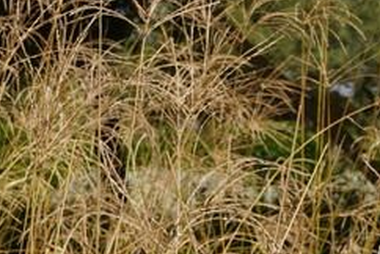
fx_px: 2564
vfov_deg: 5.7
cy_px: 260
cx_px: 276
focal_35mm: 243
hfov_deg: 8.5
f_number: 10
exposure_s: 1/500
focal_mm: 49
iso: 250
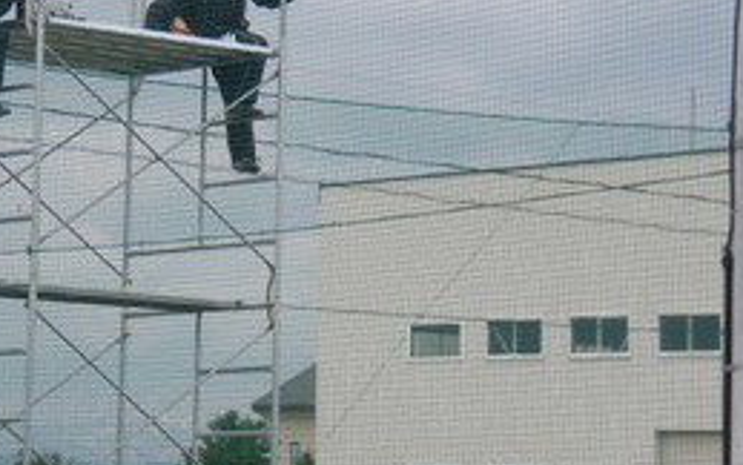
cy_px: 145
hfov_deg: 10.7
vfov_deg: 6.7
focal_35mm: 196
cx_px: 189
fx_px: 3970
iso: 64
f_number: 5.9
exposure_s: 1/250
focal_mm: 18.9
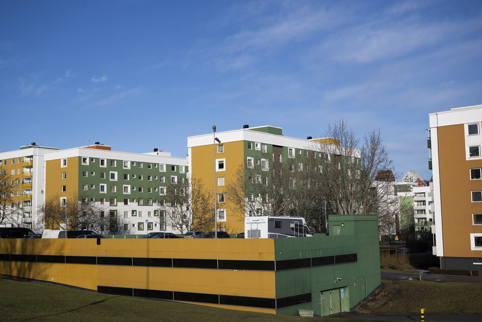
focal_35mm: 43
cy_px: 161
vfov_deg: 31.2
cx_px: 241
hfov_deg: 45.4
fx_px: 576
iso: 400
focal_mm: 43
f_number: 5
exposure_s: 1/4000
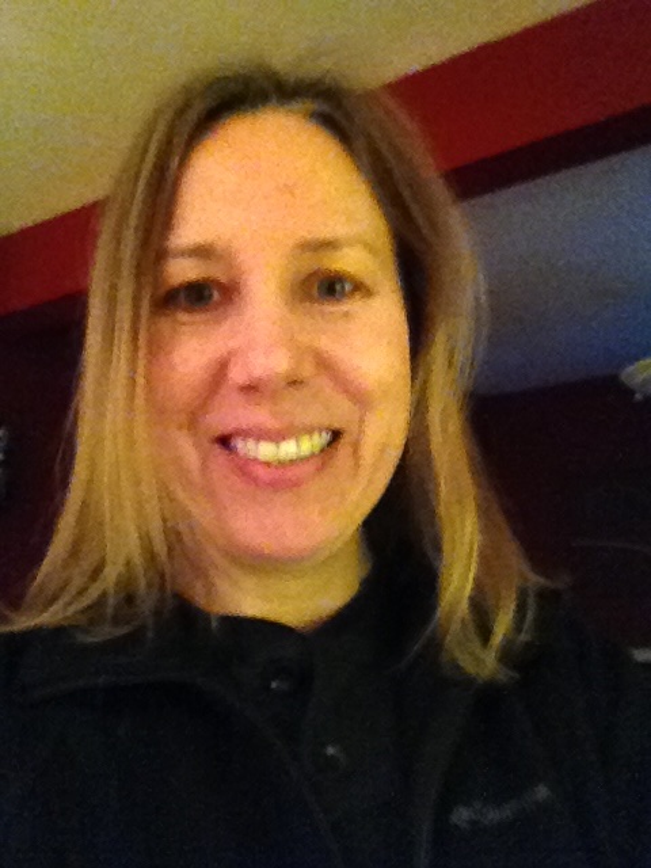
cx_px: 326
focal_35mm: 35
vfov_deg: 52.6
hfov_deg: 40.7
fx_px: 878
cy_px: 434
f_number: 2.4
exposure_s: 1/30
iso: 1250
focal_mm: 1.85
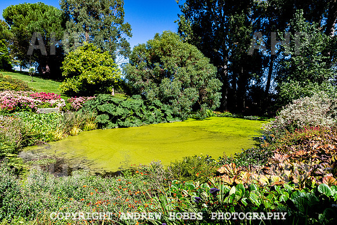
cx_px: 168
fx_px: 231
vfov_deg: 51.8
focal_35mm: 25
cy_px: 112
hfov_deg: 72.1
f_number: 5.6
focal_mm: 24
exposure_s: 1/2500
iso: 400
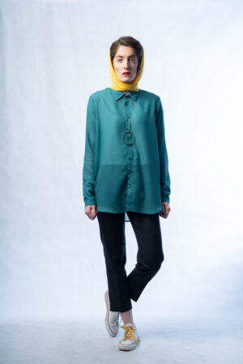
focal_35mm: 70
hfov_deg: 19.5
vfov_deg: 28.8
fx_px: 709
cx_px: 122
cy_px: 182
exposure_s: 1/160
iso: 100
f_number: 5.6
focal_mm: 70
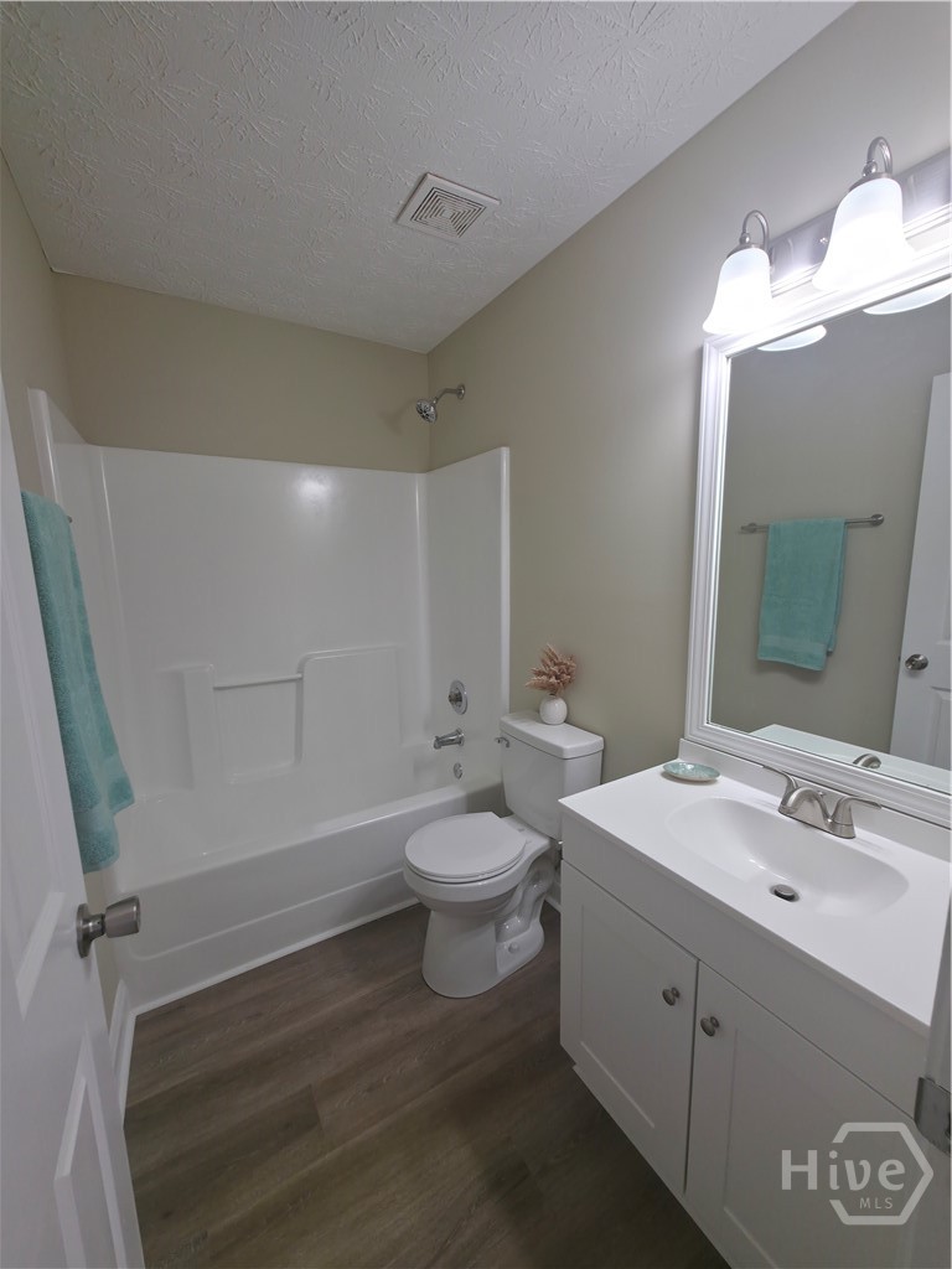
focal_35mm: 13
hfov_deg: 89.9
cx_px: 476
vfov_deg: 106.2
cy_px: 634
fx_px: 477
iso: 32
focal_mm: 2.2
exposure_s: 1/142
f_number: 1.9
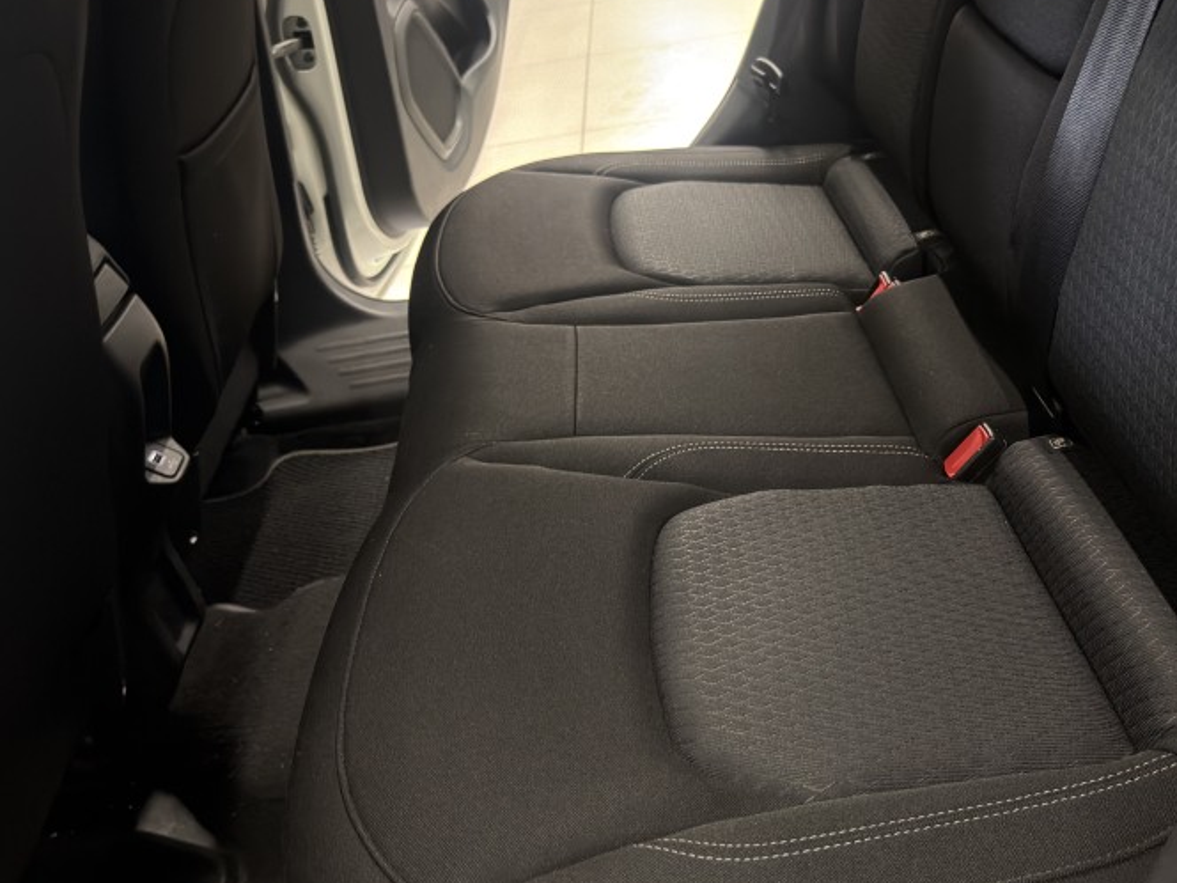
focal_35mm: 37
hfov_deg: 49.7
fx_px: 1258
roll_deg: +9.2
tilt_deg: -33.9
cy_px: 541
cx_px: 723
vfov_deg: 38.5
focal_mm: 6.76
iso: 1000
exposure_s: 1/17
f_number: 1.78
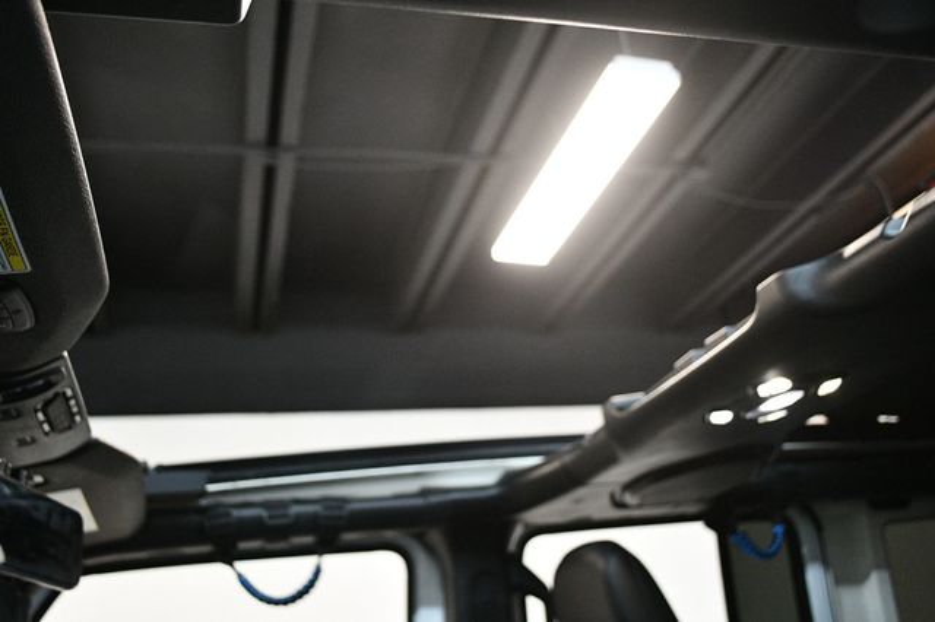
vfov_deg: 36.8
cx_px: 468
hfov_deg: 53.2
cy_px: 311
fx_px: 934
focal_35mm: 36
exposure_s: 1/100
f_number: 4
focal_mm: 24
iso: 3200
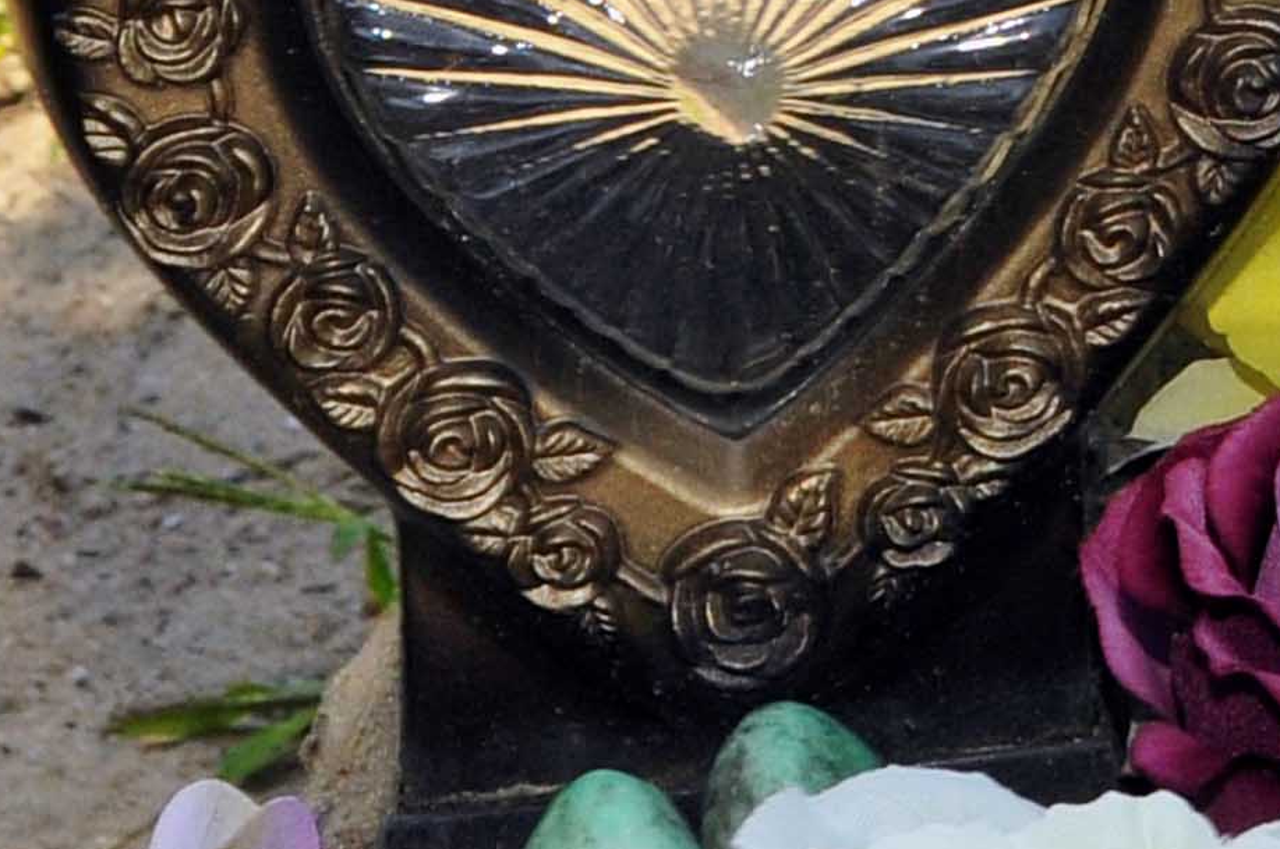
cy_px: -1082
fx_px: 8709
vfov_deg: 5.4
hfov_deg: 8.0
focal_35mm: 245
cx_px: 2527
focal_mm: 35
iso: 400
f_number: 9
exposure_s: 1/160
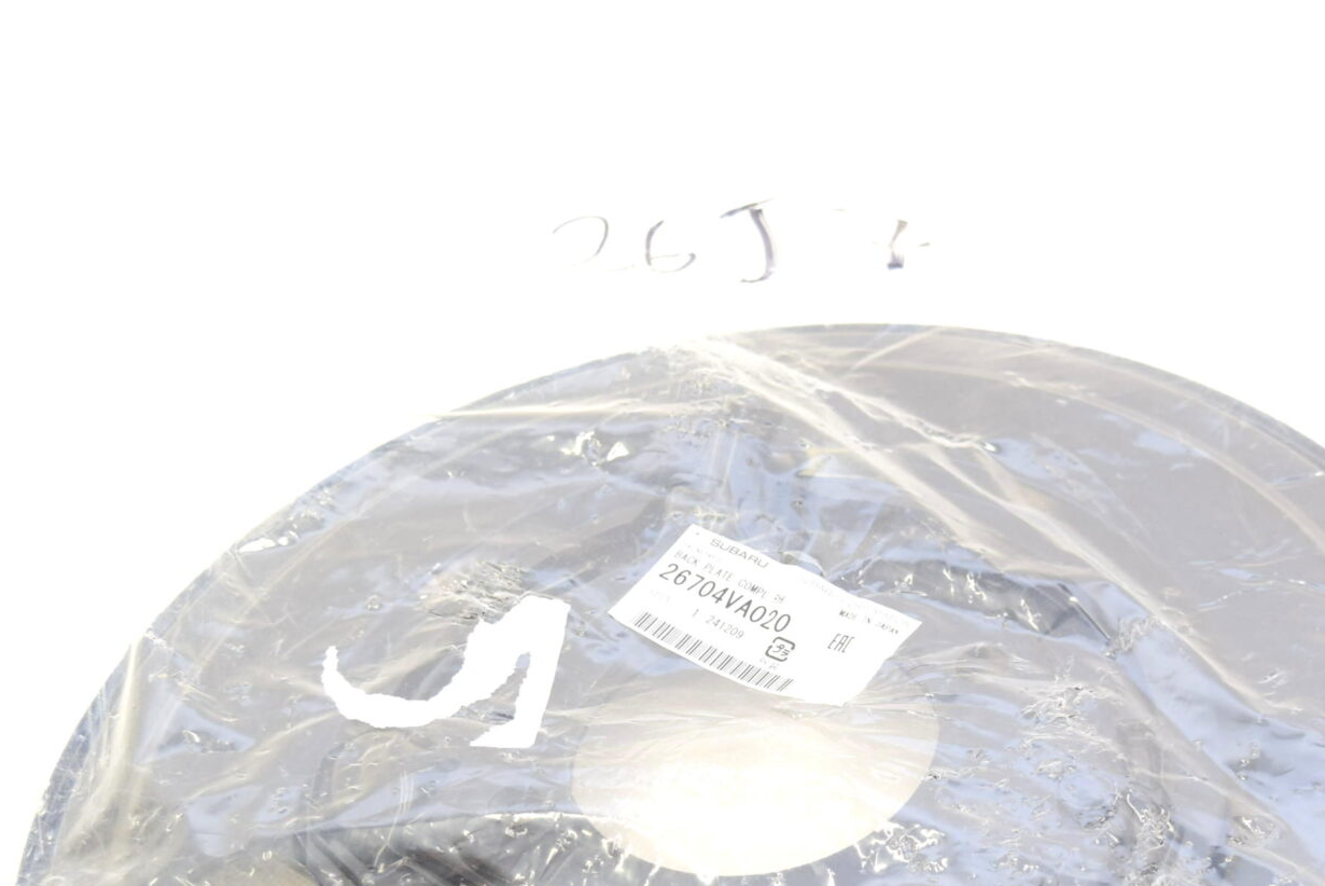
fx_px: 2762
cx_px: 823
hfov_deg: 26.9
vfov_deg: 18.0
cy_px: 715
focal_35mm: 75
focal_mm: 30
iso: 400
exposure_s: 1/100
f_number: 5
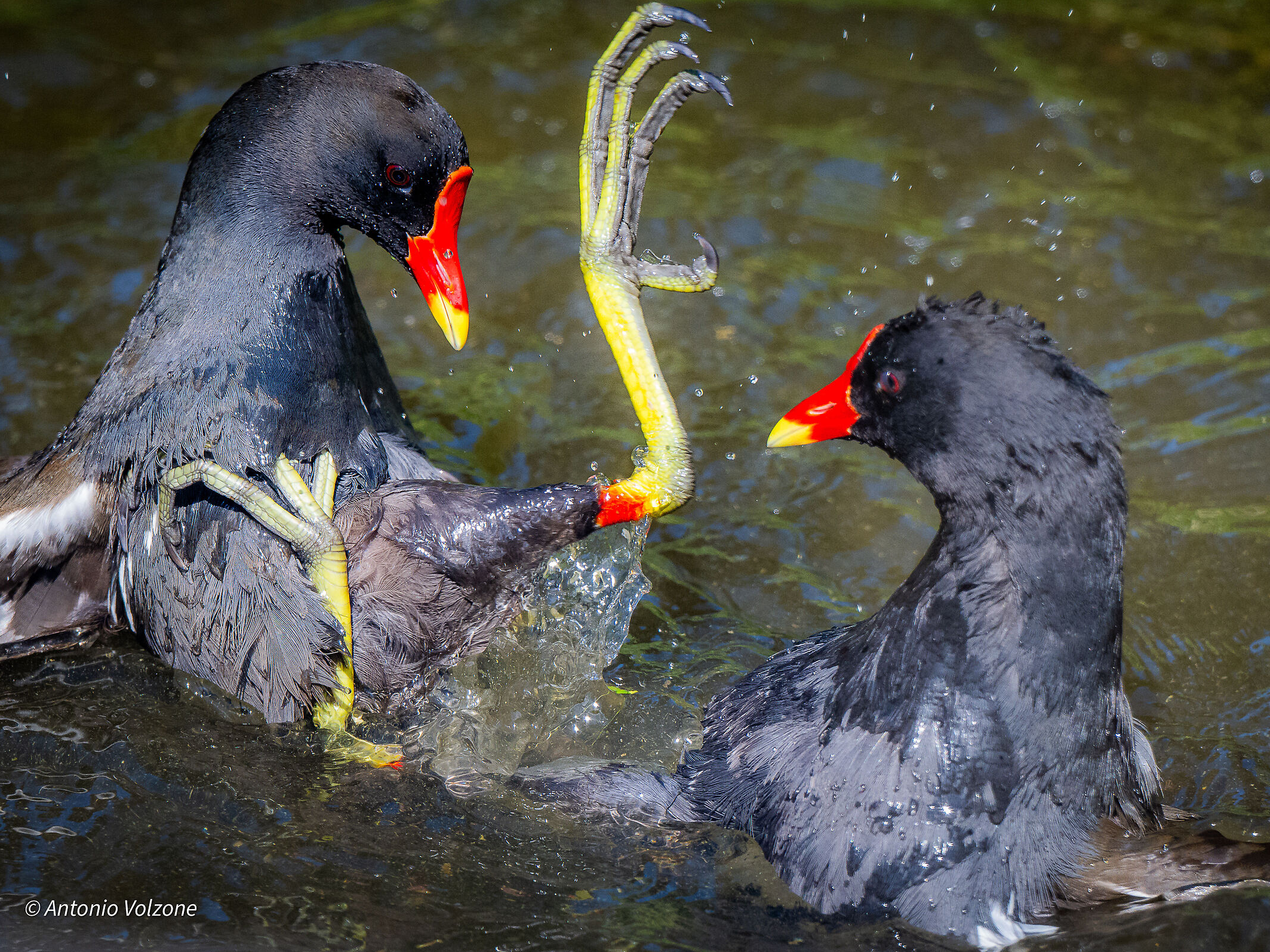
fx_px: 26860
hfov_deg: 2.7
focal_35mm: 732
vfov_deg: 2.0
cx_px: 706
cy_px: 476
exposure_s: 1/2500
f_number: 6
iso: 1600
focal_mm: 450
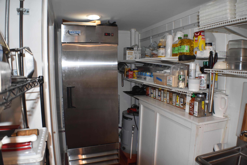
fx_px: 226
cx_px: 124
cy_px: 82
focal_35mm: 33
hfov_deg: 57.2
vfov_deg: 40.0
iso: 800
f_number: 4
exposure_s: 1/200
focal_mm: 22
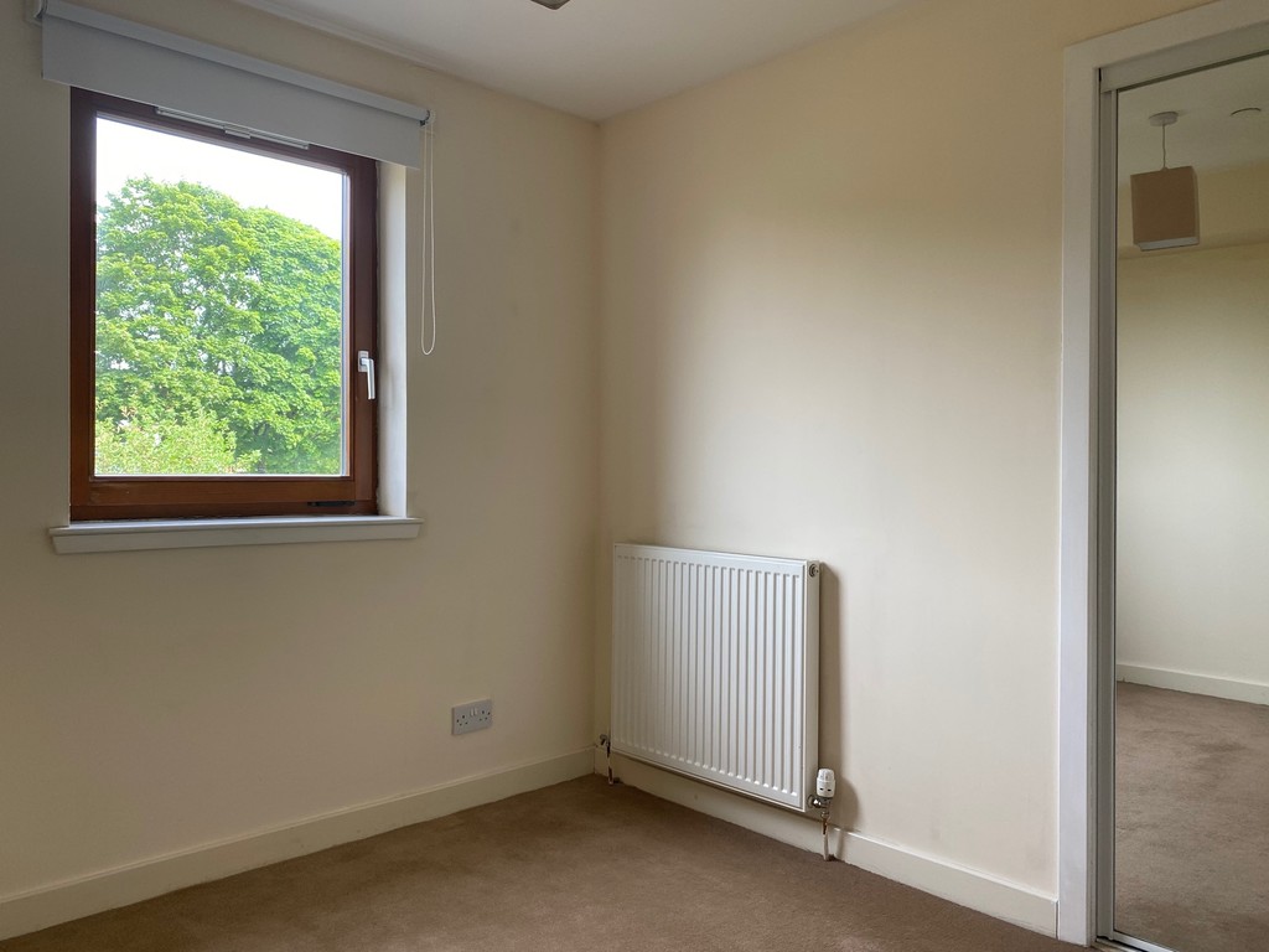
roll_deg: -0.7
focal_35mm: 26
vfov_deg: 53.1
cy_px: 476
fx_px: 953
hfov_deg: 67.3
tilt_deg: +0.0
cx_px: 634
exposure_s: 1/121
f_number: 1.8
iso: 64
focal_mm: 4.25
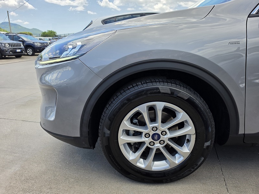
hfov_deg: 73.9
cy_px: 97
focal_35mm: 23
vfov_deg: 58.9
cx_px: 130
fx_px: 172
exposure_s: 1/4764
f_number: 1.4
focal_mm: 6.5
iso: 64
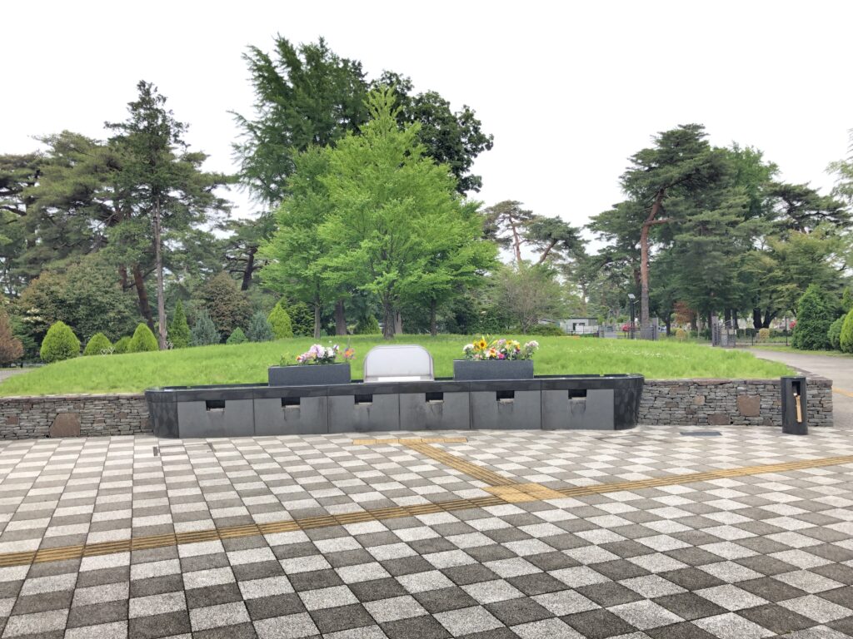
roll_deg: +2.4
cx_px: 426
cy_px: 320
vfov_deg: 49.7
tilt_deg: -0.6
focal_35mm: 28
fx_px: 690
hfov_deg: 63.4
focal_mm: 3.99
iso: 20
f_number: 1.8
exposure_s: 1/245
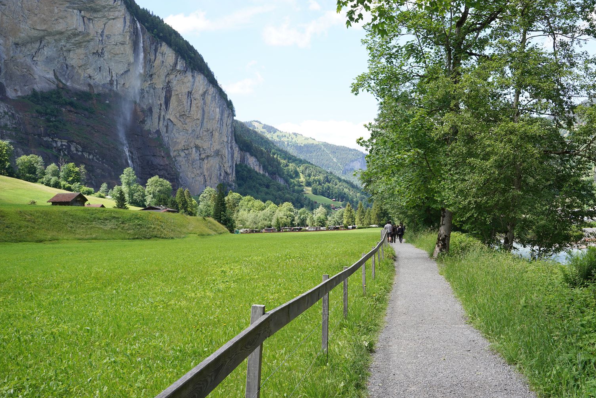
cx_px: 397
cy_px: 191
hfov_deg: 57.4
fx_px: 530
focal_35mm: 32
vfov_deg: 41.1
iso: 100
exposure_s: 1/100
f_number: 7.1
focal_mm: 24
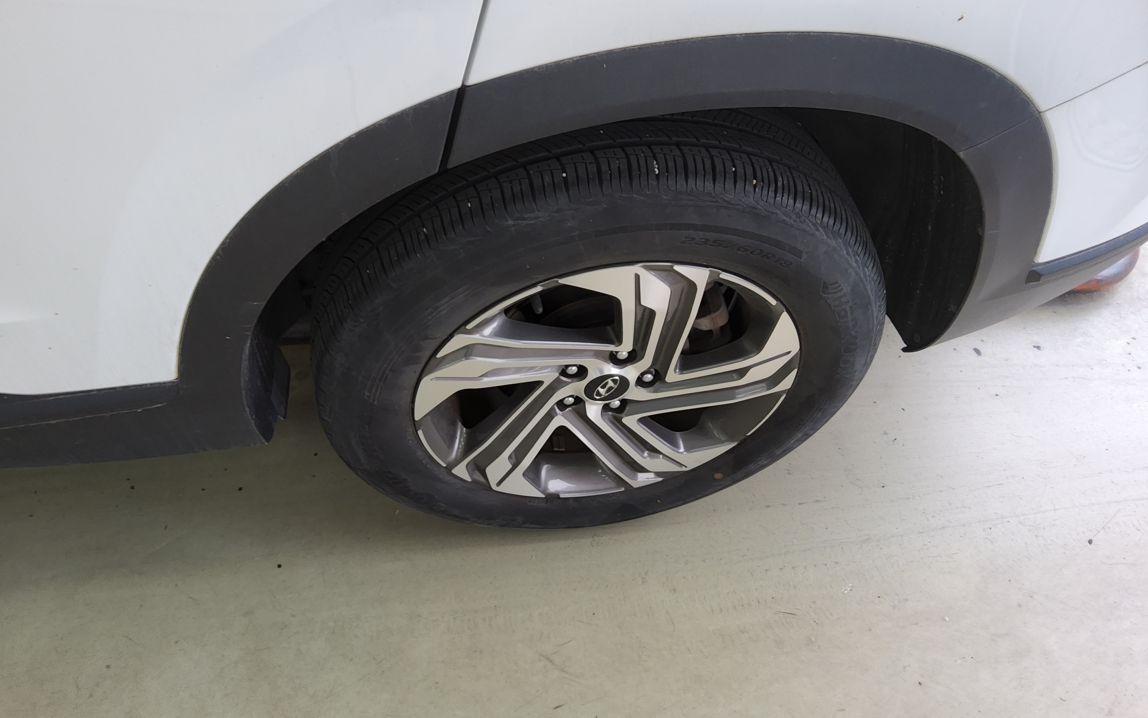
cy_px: 316
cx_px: 567
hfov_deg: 68.4
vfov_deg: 45.9
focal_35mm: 27
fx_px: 845
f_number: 2
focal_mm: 3.08
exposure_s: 1/120
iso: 64
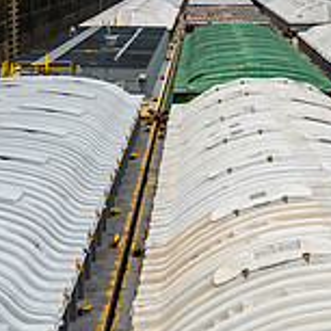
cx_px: 223
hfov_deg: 14.9
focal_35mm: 117
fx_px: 1266
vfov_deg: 14.8
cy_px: 66
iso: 100
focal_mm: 36
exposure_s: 1/160
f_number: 10
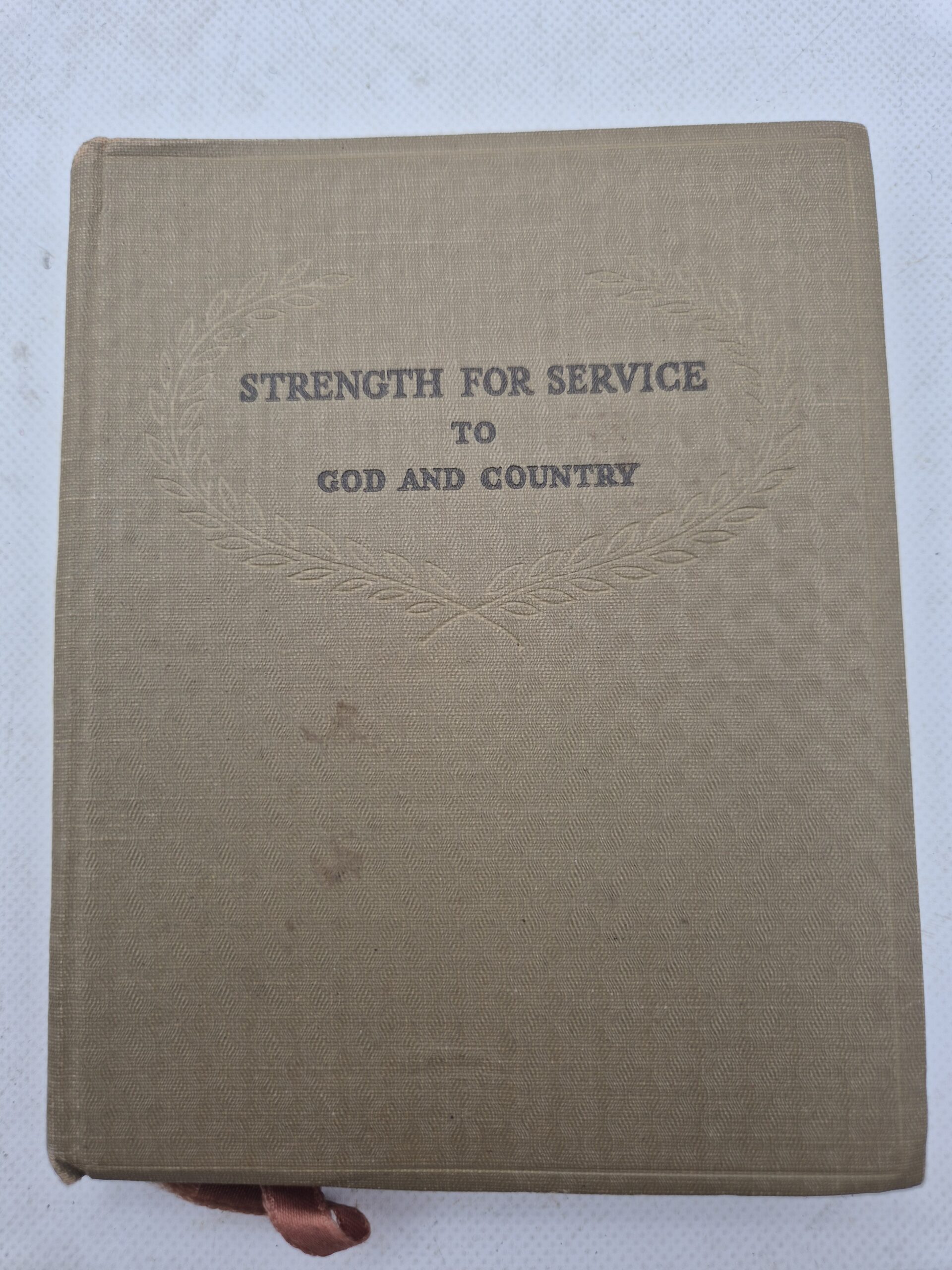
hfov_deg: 58.9
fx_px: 843
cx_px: 476
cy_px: 635
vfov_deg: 73.9
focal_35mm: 23
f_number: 1.8
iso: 25
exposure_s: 1/239
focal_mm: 5.4
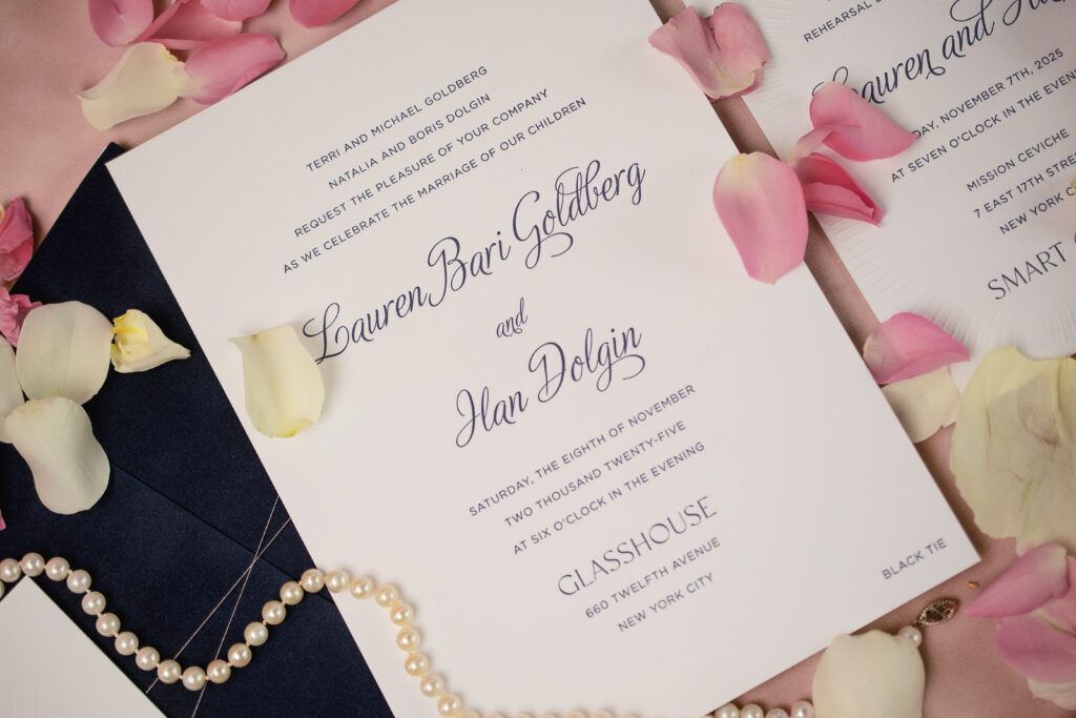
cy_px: 359
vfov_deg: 22.6
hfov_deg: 33.4
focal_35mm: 60
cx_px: 538
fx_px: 1793
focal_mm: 40
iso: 100
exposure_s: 1/60
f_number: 3.2
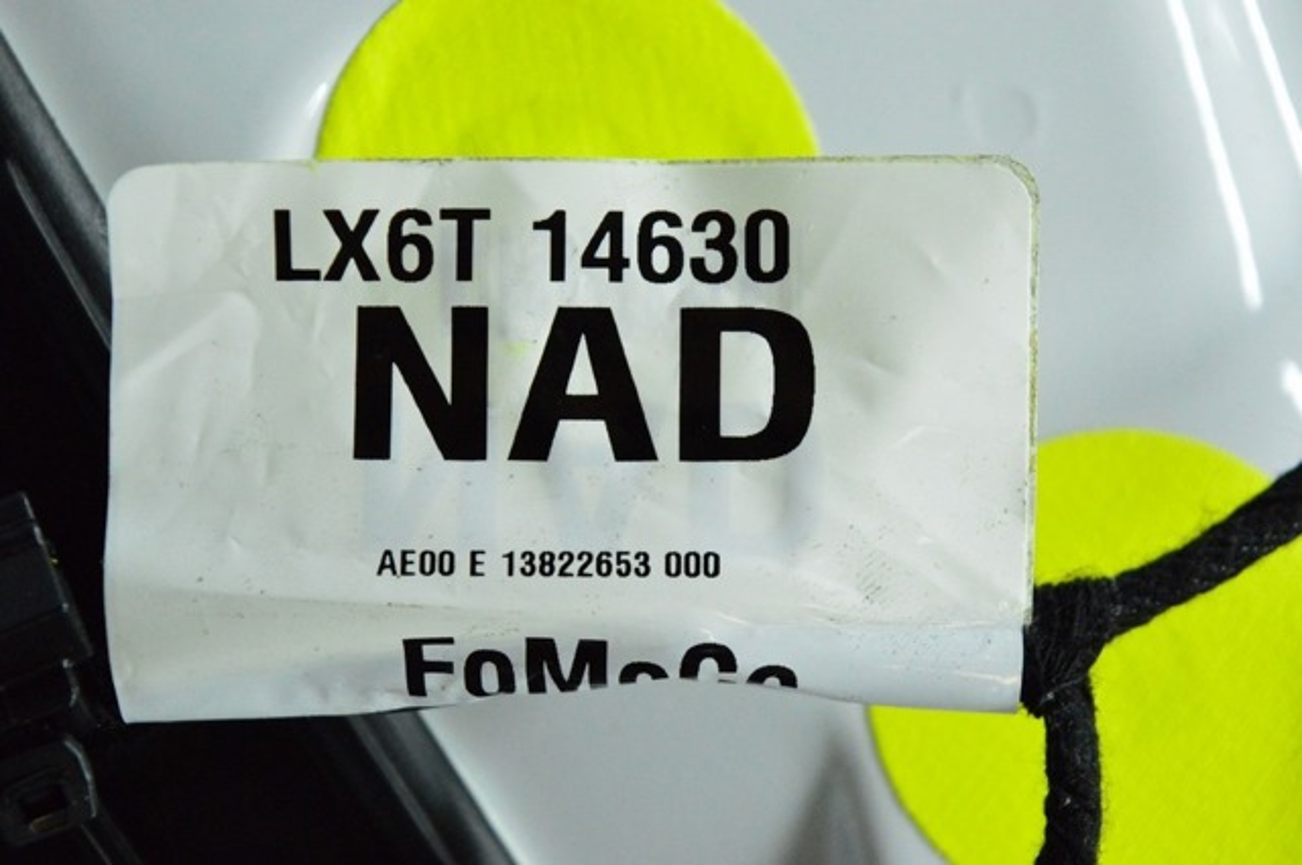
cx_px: 651
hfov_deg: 24.6
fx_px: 2980
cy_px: 432
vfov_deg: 16.5
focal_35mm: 82
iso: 6400
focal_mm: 55
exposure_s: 1/400
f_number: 6.3
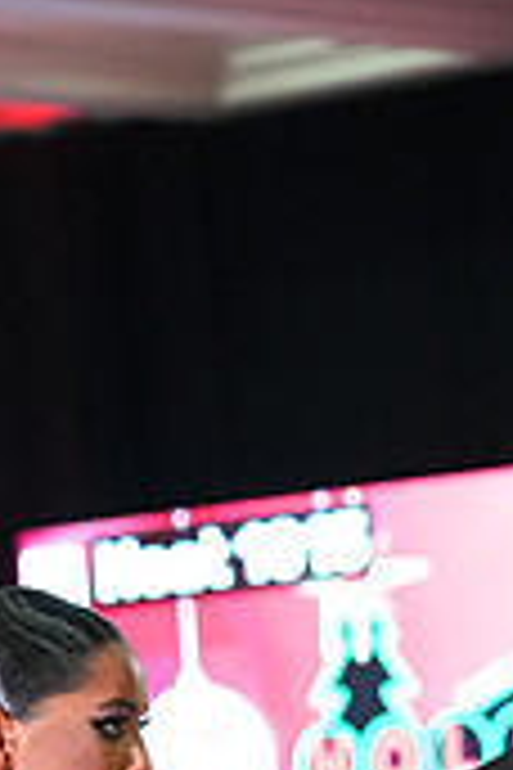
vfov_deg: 5.8
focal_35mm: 352
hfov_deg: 3.9
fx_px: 7523
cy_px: 1207
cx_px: 146
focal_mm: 104
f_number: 5
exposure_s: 1/400
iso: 8000
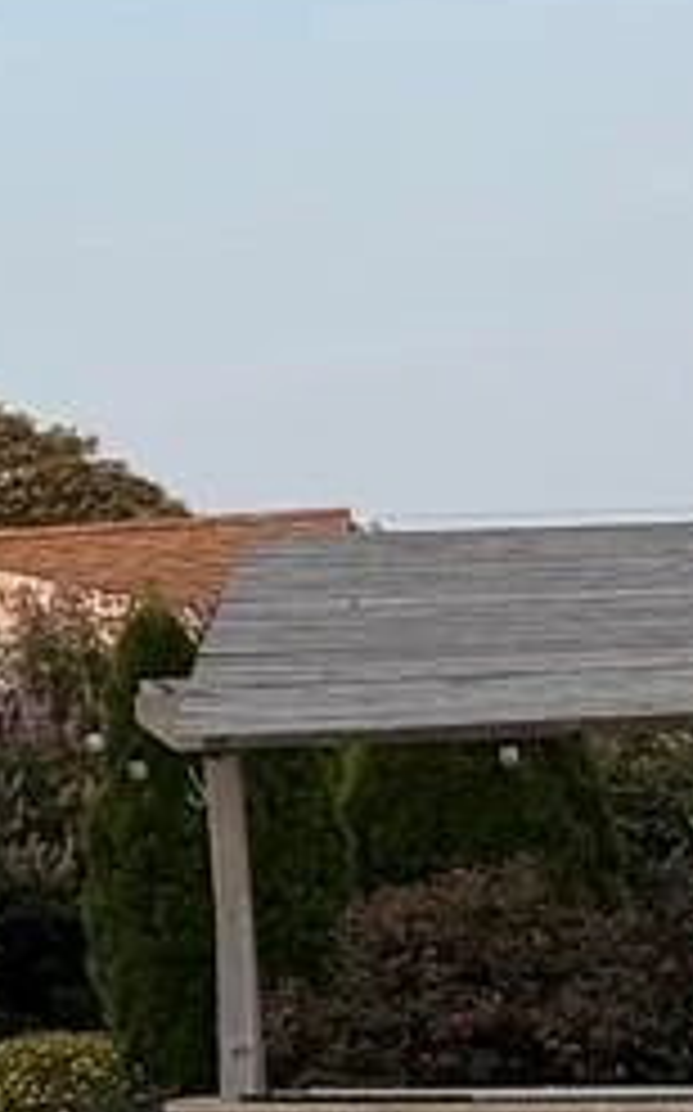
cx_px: -3776
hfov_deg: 4.4
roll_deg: +0.7
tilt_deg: +6.8
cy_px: 365
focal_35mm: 211
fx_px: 6387
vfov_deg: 9.9
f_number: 1.78
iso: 80
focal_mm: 6.76
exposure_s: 1/1271
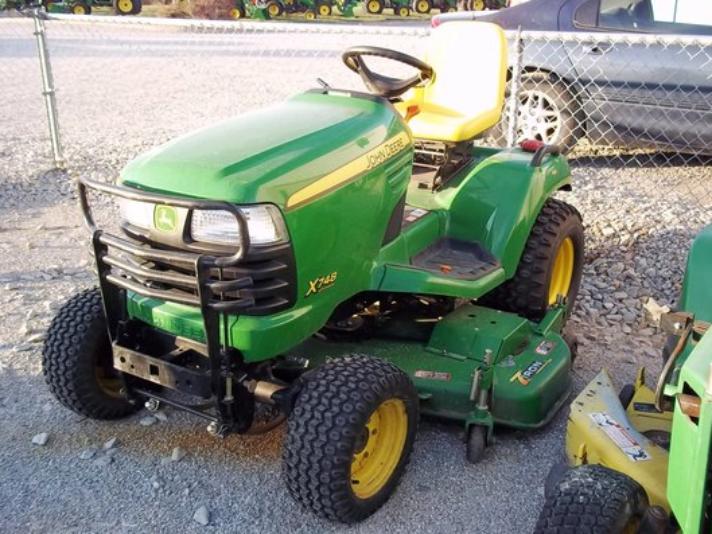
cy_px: 261
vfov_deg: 38.7
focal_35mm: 37
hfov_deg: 50.1
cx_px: 361
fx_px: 761
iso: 80
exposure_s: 1/160
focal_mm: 6.5
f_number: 3.1
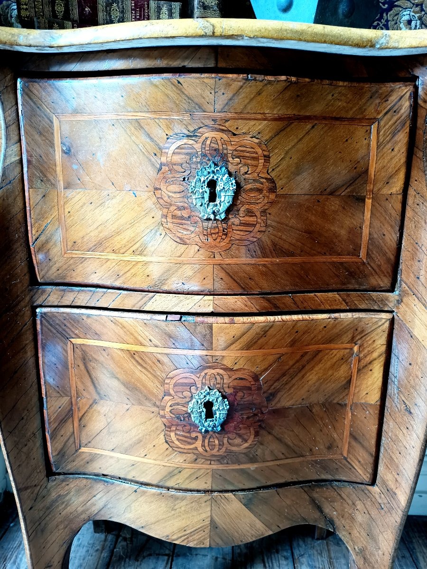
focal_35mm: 24
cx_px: 214
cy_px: 284
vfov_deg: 71.6
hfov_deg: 56.8
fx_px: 395
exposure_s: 1/20
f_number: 1.7
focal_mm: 5.24
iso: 1821
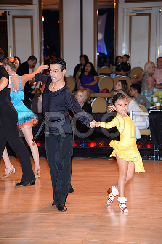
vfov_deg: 19.5
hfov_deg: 13.0
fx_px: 711
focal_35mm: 105
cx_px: 81
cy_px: 122
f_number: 5
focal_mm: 105
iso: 1250
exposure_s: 1/200
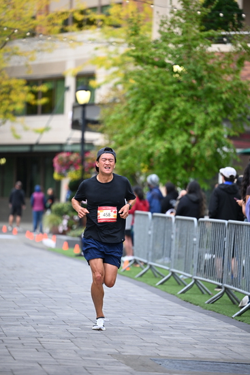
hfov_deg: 8.1
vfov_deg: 12.1
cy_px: 188
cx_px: 125
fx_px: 1770
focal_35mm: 170
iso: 1000
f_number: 2.8
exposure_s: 1/1600
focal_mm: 170
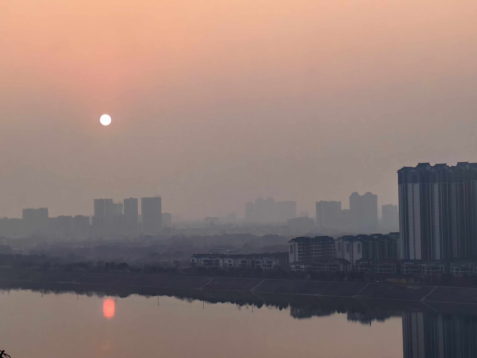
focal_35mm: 84
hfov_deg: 23.3
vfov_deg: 17.6
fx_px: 1157
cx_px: 238
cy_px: 179
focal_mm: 5.75
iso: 160
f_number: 2
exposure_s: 1/1562
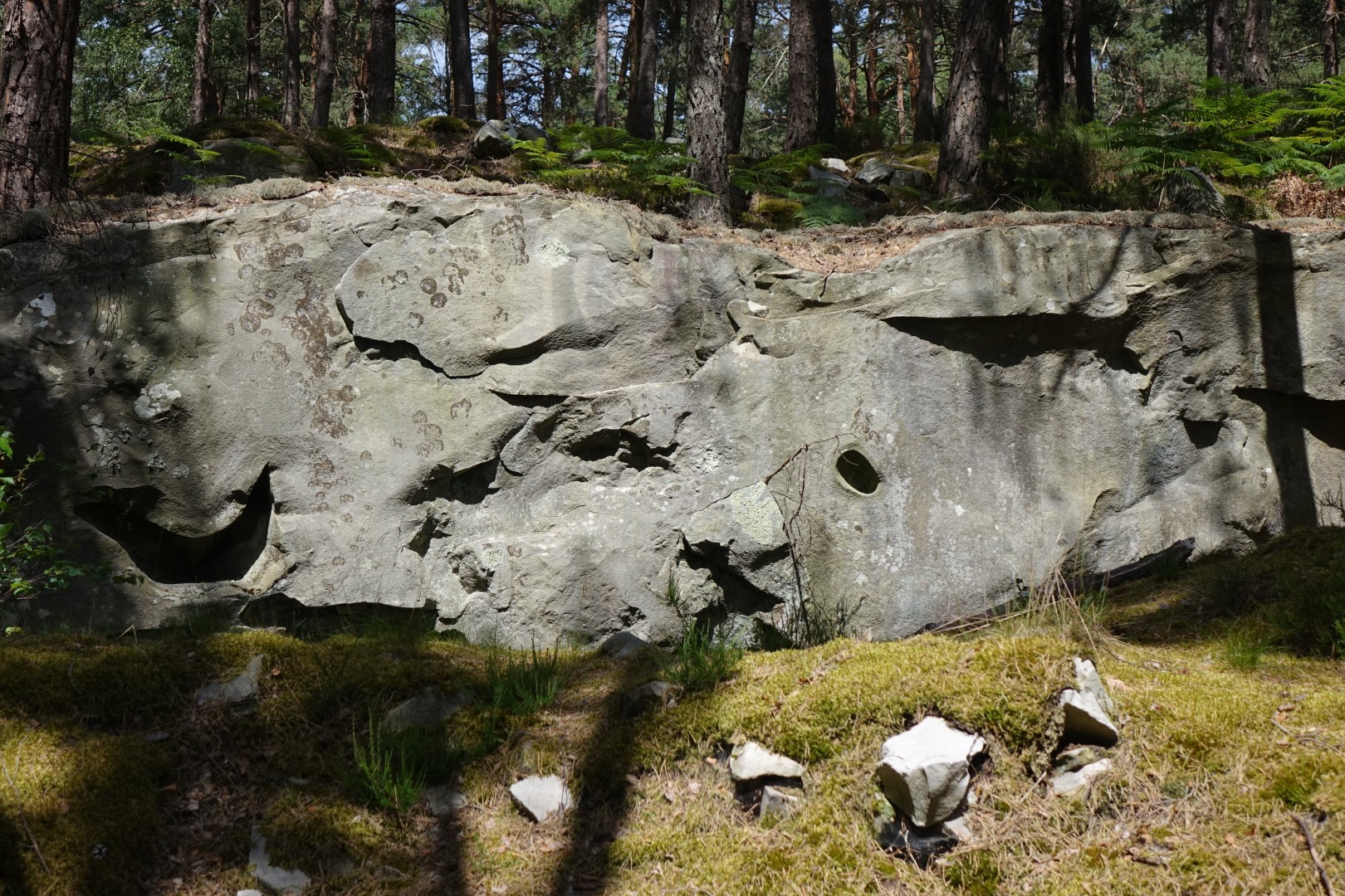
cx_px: 672
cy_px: 448
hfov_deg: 29.2
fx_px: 2578
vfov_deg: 19.7
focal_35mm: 69
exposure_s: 1/500
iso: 100
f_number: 4
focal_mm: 25.23
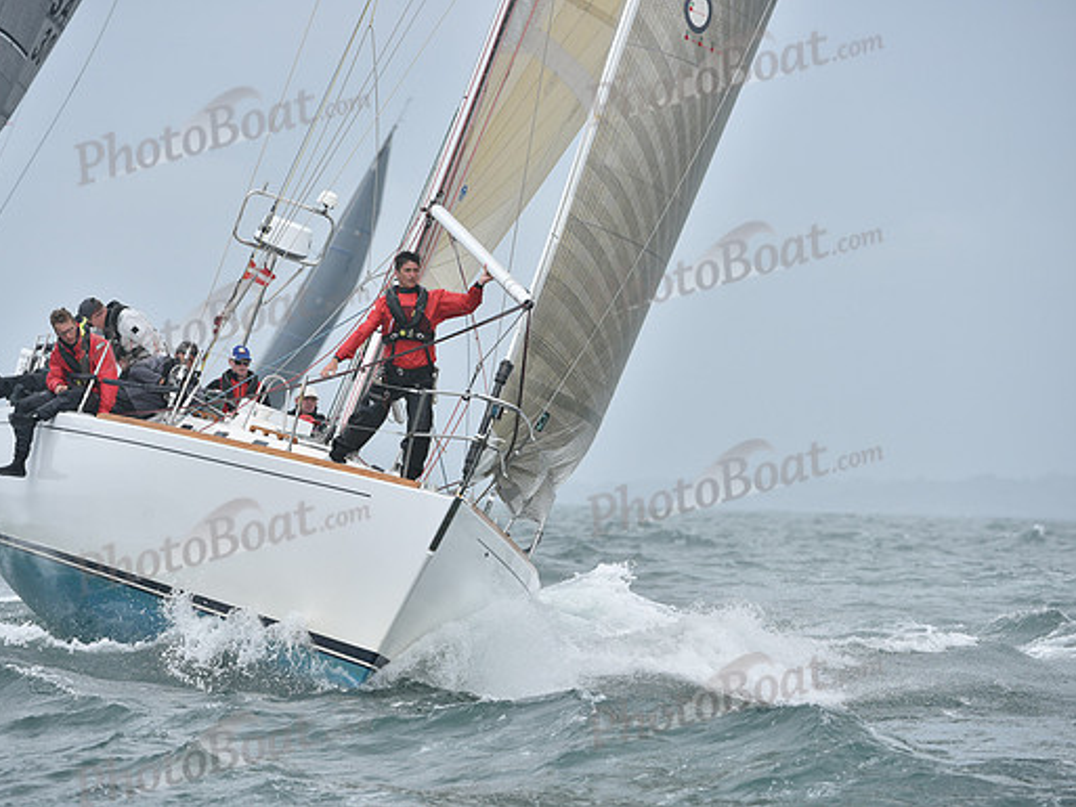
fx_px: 10136
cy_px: 404
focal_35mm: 326
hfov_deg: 6.1
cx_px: 480
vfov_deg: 4.6
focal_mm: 300
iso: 320
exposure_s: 1/1000
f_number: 7.1
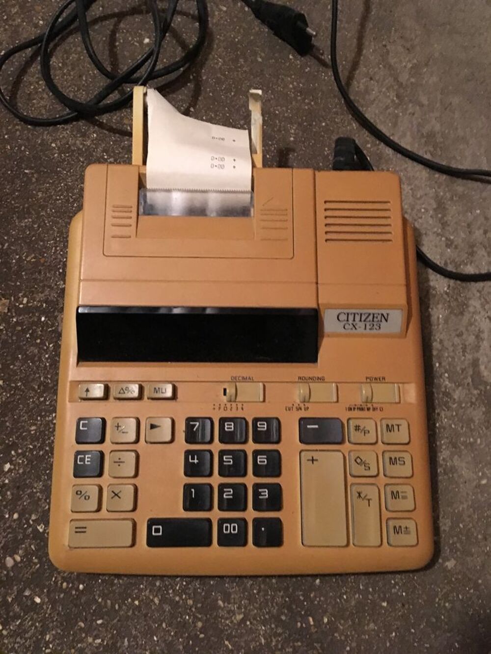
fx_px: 548
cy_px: 327
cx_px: 246
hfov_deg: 48.2
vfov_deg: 61.7
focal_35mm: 29
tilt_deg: -70.8
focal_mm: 4.15
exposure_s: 1/17
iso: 500
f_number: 2.2
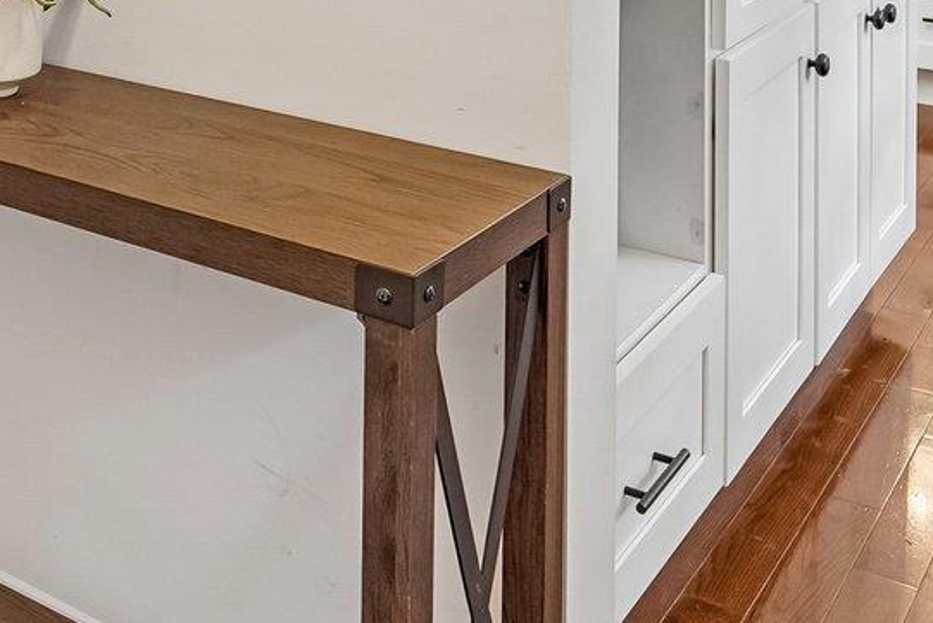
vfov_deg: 21.2
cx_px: 121
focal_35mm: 53
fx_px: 1374
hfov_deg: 35.6
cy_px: -334
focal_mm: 14
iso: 400
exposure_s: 1/6
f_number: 8
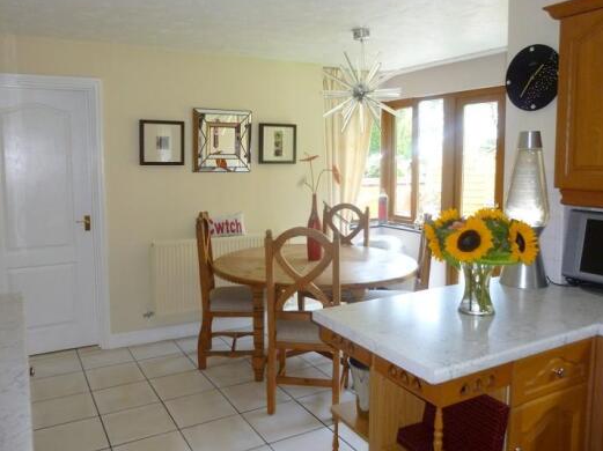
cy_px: 204
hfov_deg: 63.4
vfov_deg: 49.6
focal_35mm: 28
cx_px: 281
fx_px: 487
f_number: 3.1
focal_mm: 4.5
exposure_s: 1/60
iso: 250
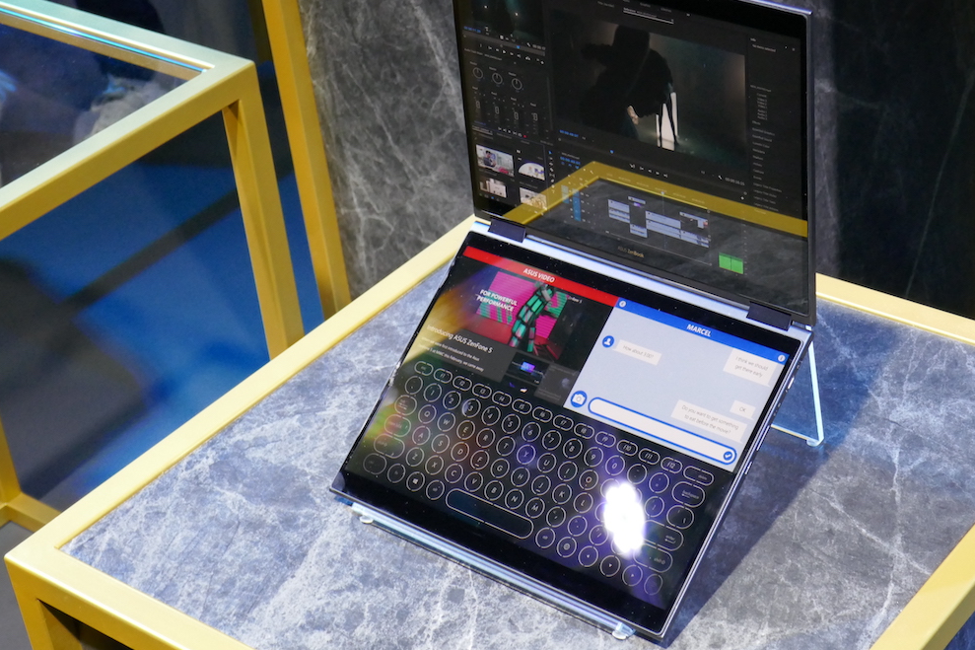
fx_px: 2004
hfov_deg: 27.3
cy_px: 276
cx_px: 589
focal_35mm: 74
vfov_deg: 18.4
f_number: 5
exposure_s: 1/50
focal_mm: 22
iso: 1600
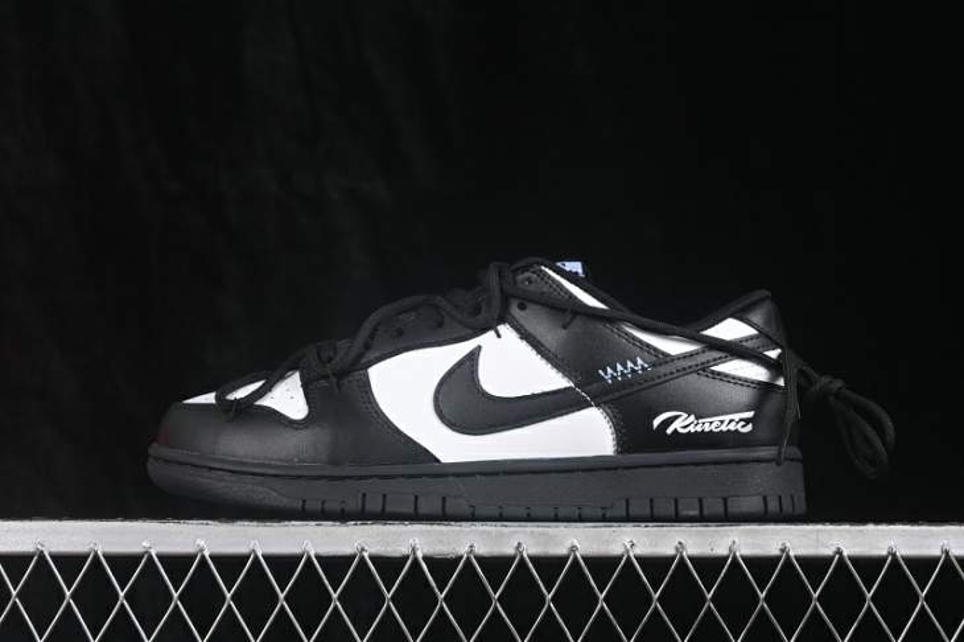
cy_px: 321
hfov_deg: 27.0
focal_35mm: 75
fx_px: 2007
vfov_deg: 18.2
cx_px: 482
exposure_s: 1/60
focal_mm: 50
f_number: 6.3
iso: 160
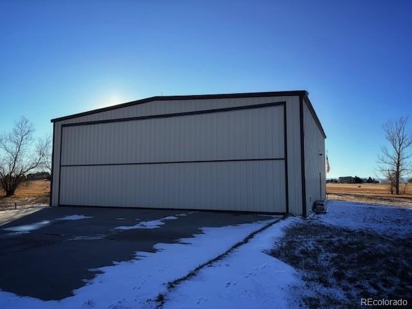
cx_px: 206
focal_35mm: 26
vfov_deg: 53.1
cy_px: 154
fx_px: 309
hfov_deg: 67.3
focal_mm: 5.96
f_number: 1.6
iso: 64
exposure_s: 1/4065
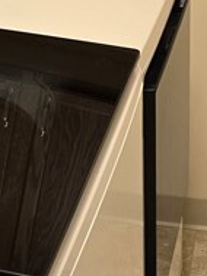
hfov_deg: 11.9
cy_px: -12
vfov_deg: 15.6
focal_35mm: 124
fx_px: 991
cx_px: 35
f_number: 1.7
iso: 320
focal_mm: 6.3
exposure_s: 1/120
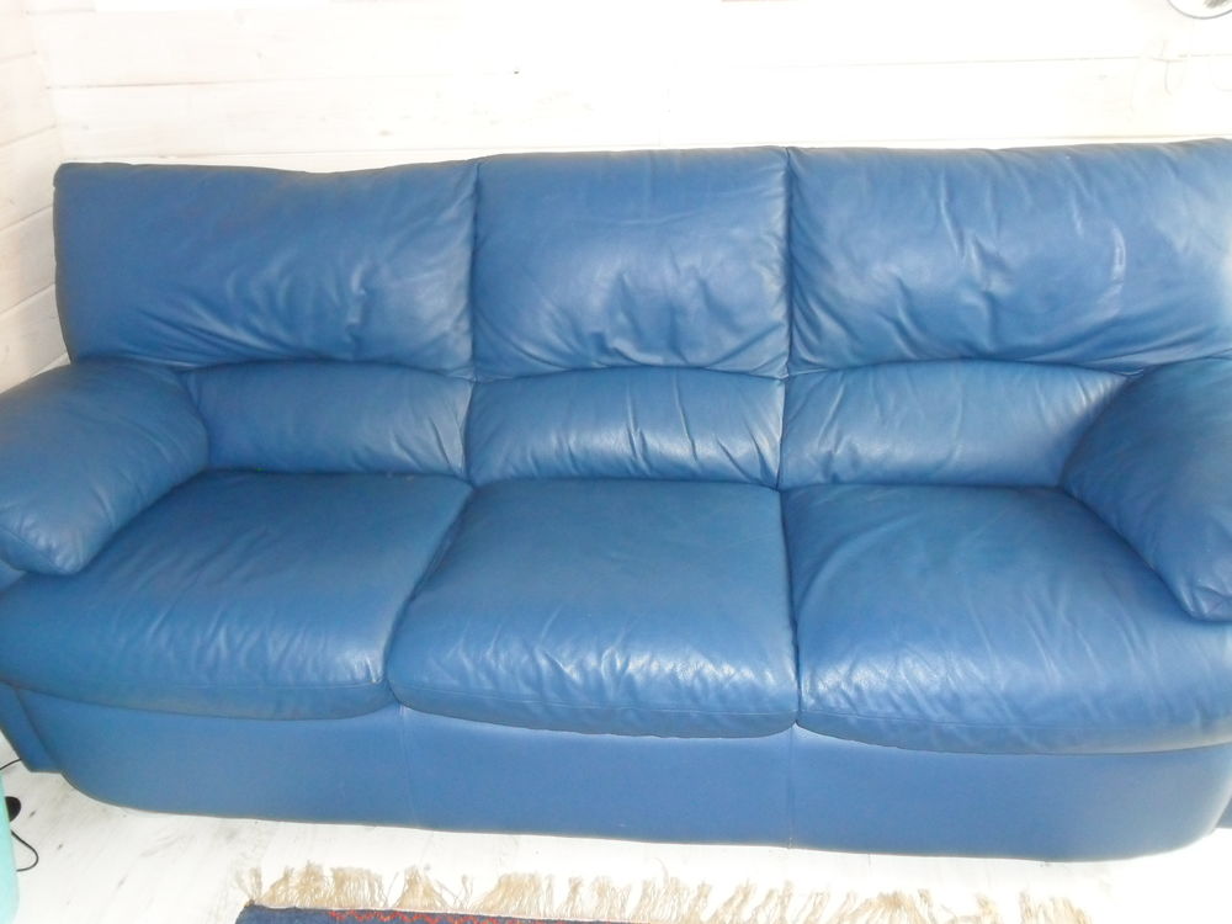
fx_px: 1139
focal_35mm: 32
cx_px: 616
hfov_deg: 56.8
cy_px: 462
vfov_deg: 44.2
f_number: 3.7
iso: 320
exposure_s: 1/45
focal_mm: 5.7
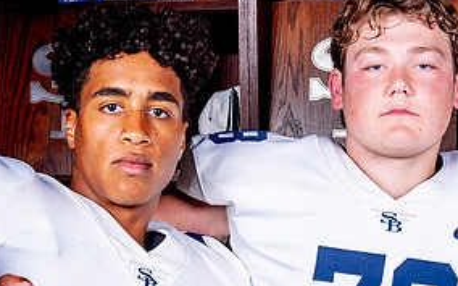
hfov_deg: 22.8
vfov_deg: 14.0
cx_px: 263
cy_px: 309
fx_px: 1135
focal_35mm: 91
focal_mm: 29
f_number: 8
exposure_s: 1/125
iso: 100
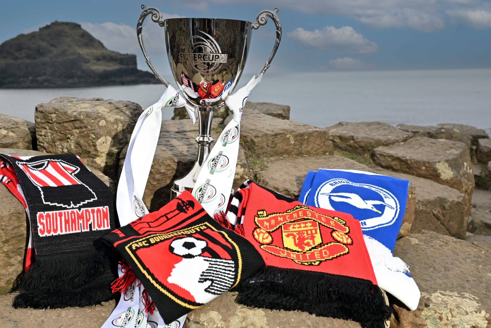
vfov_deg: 31.9
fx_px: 573
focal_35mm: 42
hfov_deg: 46.2
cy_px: 169
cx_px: 203
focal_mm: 33
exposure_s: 1/200
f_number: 8
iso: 400
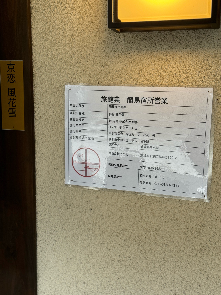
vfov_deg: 39.7
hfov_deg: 30.3
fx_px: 409
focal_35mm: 48
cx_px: 110
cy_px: 148
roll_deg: -0.6
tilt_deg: -8.6
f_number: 1.78
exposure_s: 1/119
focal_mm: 6.76
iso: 100
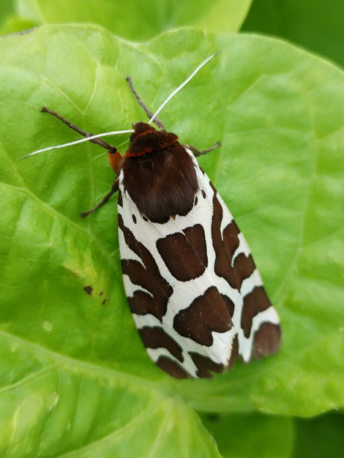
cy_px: 228
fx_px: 609
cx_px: 171
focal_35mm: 46
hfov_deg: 31.5
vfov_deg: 41.2
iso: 222
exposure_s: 1/100
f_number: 1.8
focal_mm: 4.75
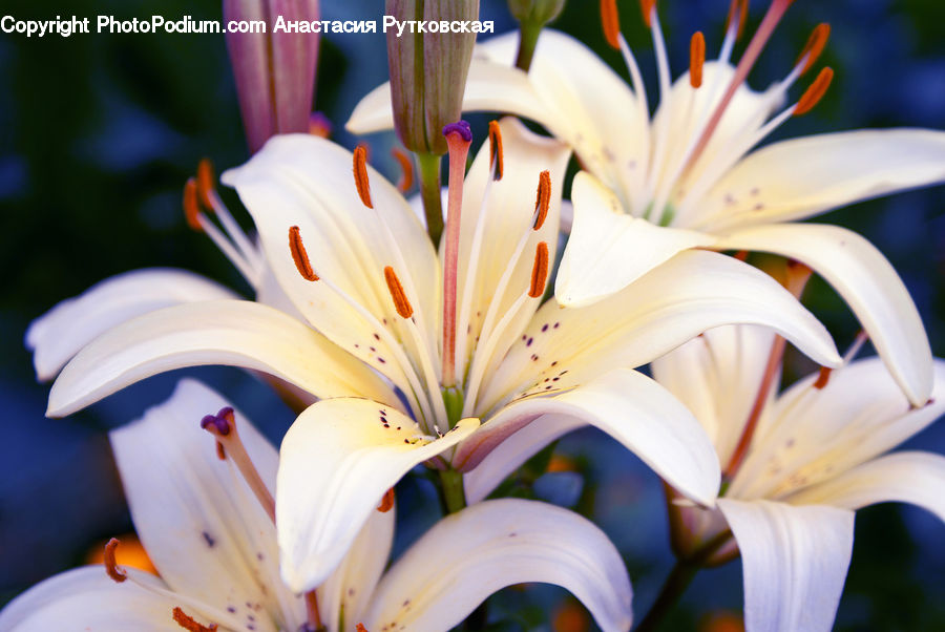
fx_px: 2365
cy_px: 316
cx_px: 472
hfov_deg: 22.6
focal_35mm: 90
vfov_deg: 15.2
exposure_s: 1/400
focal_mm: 60
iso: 100
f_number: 5.6
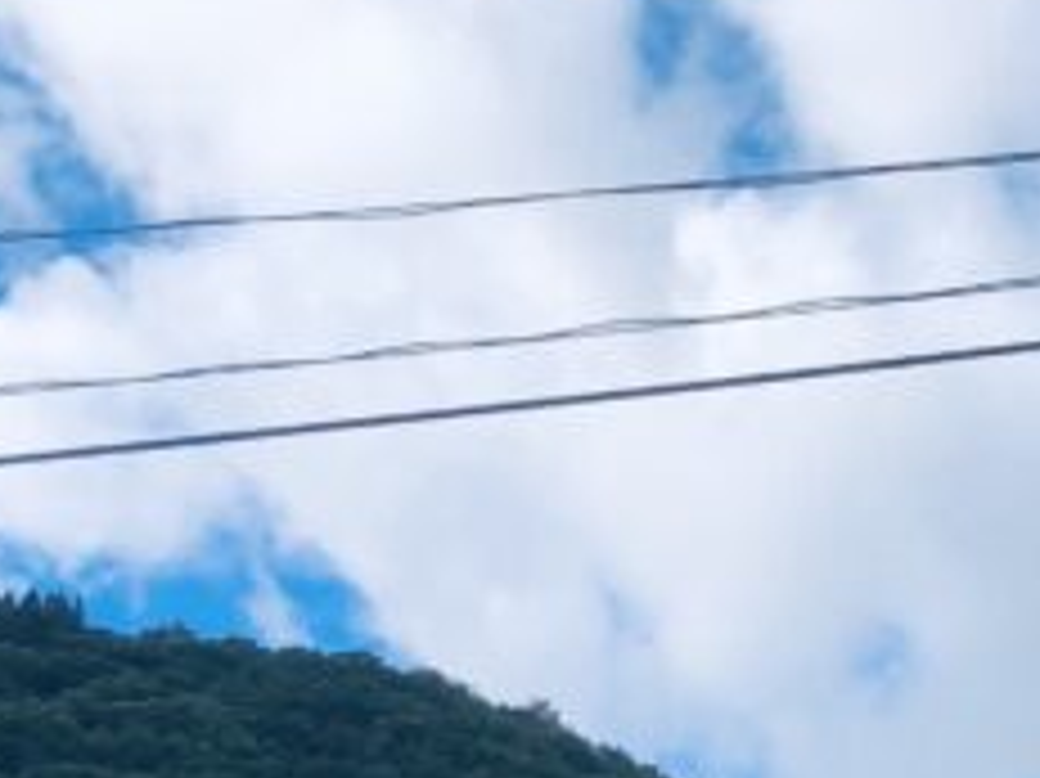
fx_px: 3724
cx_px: 905
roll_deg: -0.6
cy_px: 1228
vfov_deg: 11.4
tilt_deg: +13.6
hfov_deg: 15.7
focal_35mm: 124
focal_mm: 4
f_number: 1.8
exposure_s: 1/2288
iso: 20
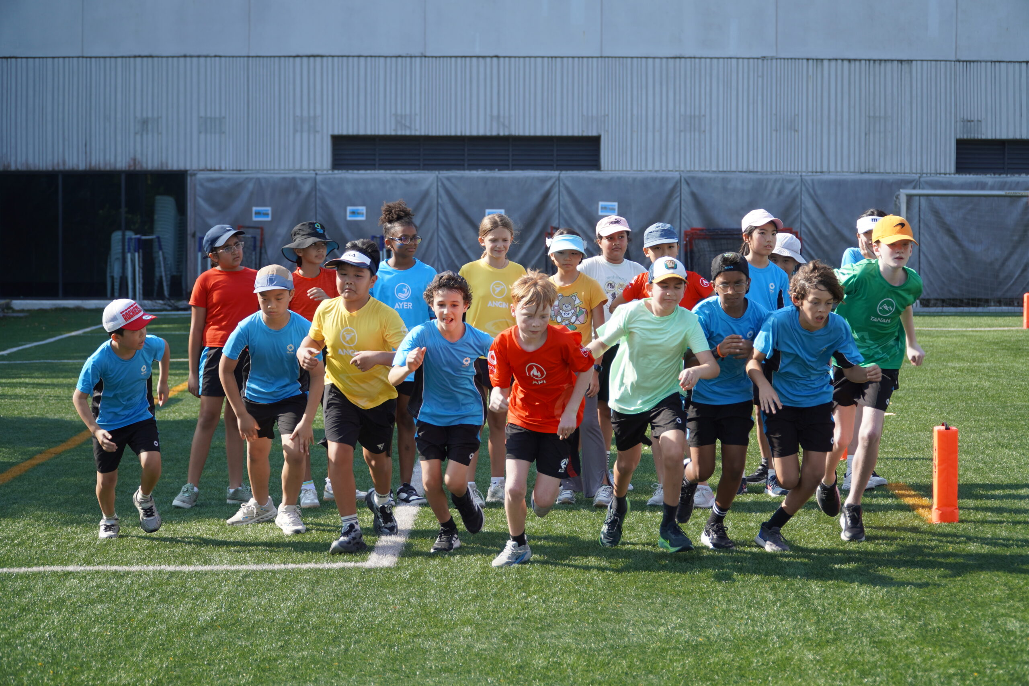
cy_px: 343
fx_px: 2572
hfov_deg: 22.6
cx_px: 514
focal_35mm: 90
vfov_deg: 15.2
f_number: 4.5
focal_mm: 60
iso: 100
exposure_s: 1/320
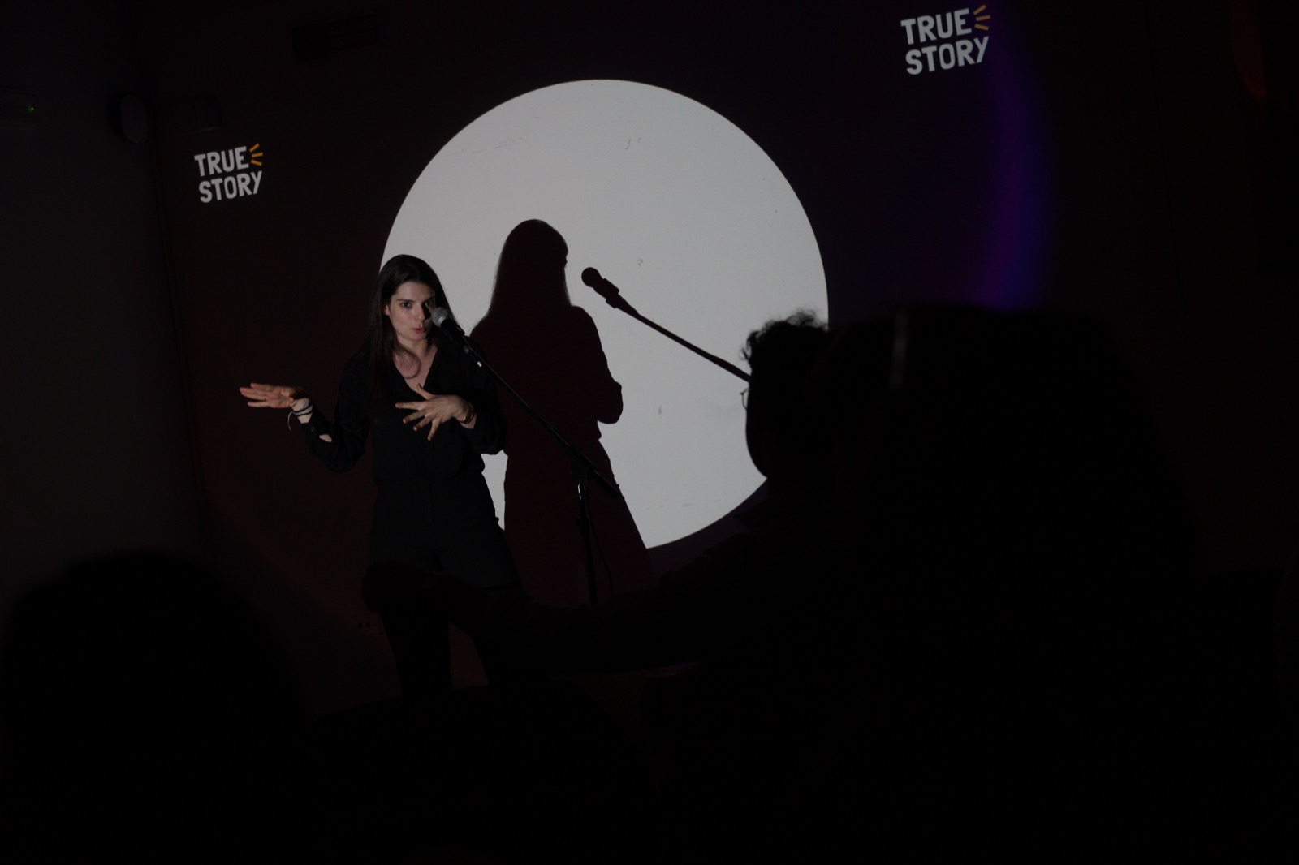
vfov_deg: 25.0
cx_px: 650
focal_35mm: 54
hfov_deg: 36.9
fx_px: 1948
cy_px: 432
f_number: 2.8
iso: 320
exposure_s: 1/160
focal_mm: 36
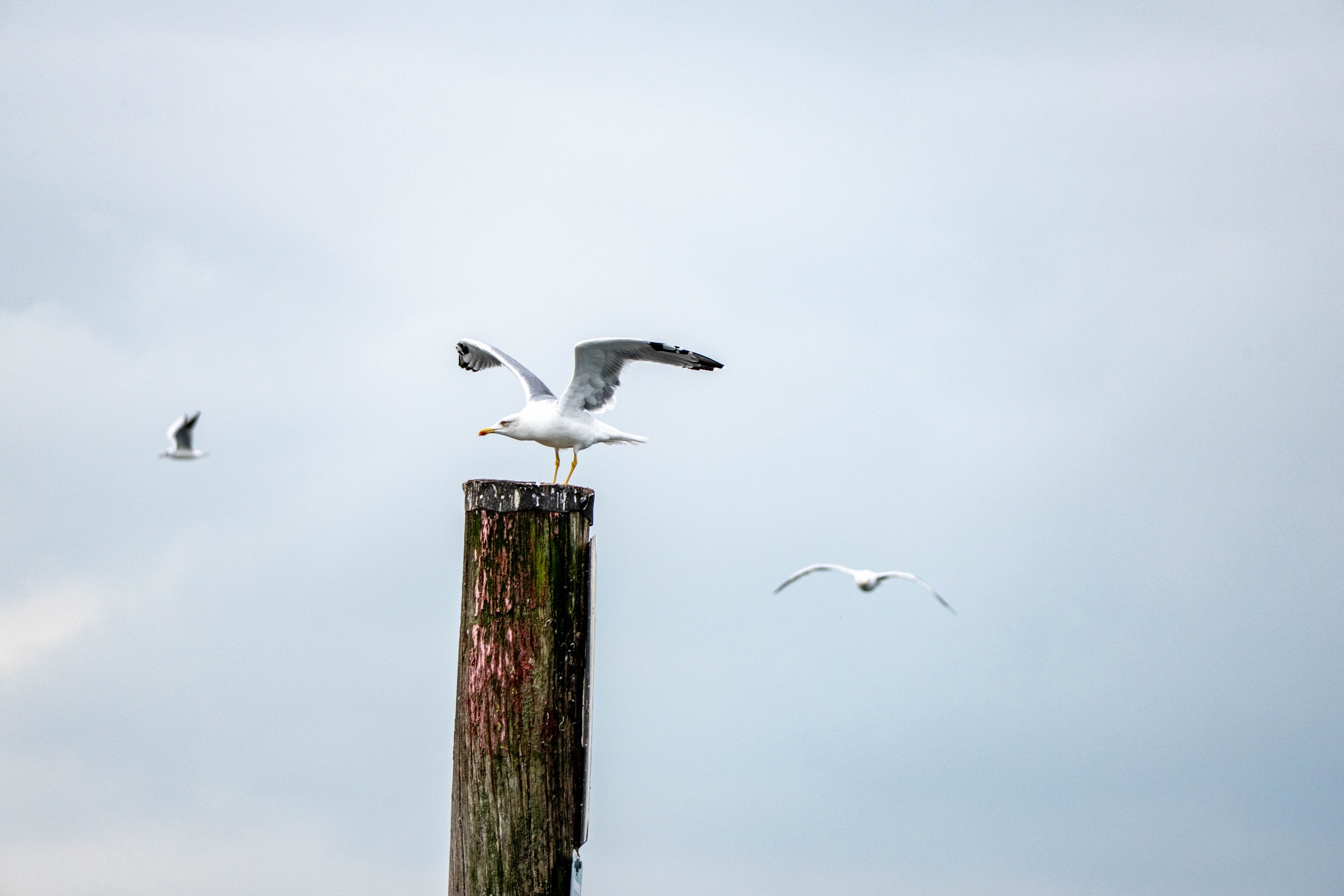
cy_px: 448
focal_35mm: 272
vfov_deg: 5.1
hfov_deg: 7.6
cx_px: 672
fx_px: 10135
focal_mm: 181
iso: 800
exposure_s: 1/1250
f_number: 5.6
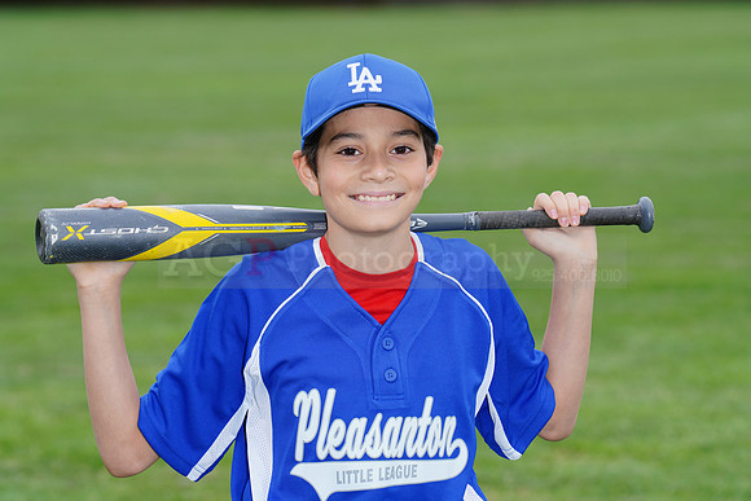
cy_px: 250
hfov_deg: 10.3
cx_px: 376
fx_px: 4173
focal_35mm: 200
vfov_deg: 6.9
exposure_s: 1/200
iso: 200
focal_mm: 200
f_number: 8
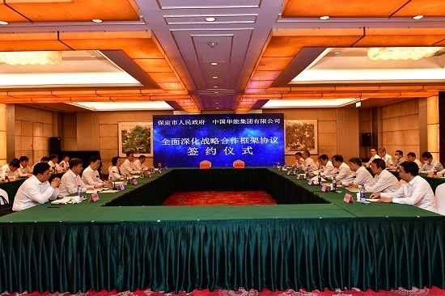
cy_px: 148
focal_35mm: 31
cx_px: 222
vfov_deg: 42.3
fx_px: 383
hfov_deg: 60.3
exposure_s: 1/160
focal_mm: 31
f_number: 5.6
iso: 2800
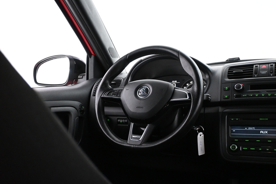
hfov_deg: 48.7
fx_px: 305
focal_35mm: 40
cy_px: 92
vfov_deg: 33.6
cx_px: 138
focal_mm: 26.5
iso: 4500
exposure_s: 1/40
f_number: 4.5
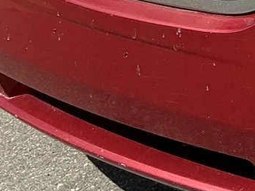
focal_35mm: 163
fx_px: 1201
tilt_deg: -11.3
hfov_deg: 11.0
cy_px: -138
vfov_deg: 8.8
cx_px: 520
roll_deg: -1.1
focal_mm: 3
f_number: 1.8
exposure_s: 1/1377
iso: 25
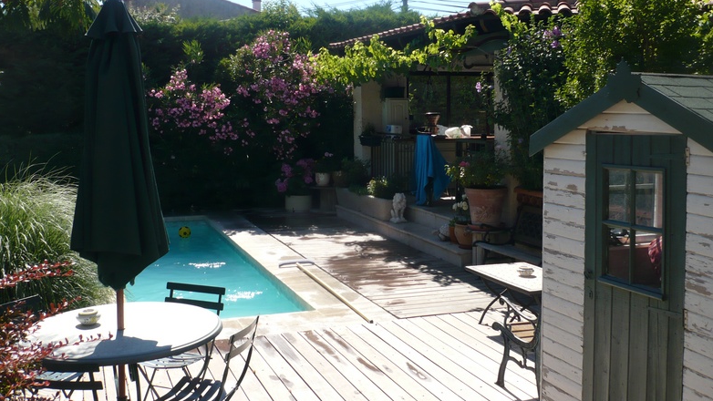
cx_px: 354
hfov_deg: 51.6
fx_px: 737
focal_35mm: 39
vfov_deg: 30.3
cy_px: 150
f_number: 8
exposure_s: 1/125
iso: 100
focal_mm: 5.8
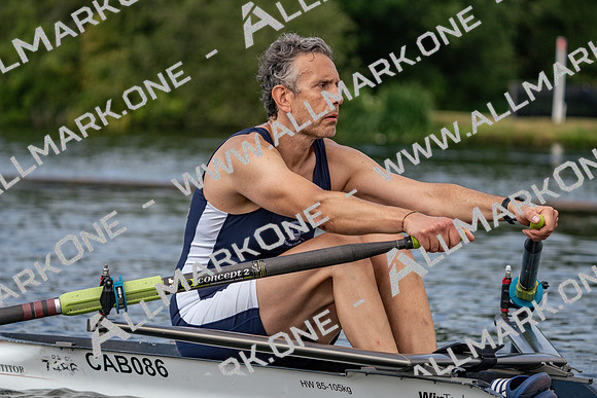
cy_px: 199
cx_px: 298
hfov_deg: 10.3
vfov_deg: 6.9
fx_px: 3317
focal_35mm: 200
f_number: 5.6
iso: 400
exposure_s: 1/1600
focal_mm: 200
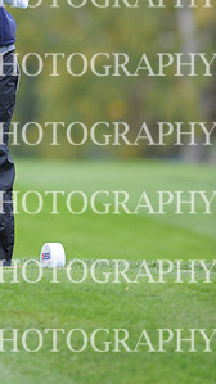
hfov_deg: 1.5
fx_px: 8285
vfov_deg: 2.7
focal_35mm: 813
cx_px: -30
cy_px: 30
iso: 1000
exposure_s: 1/2000
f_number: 4
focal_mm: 400
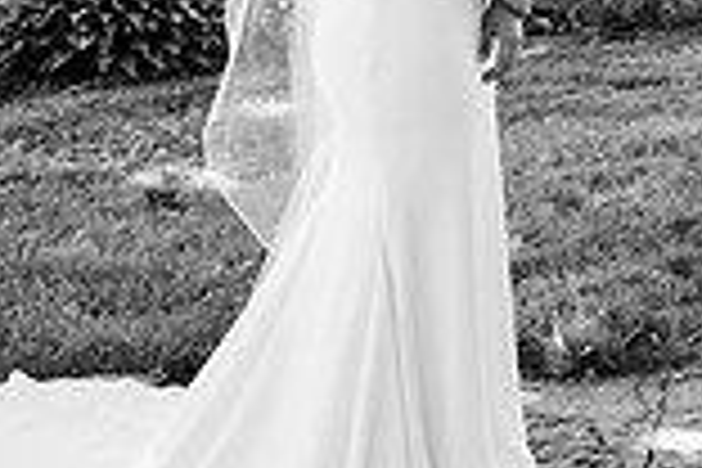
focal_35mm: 89
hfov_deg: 21.1
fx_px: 1735
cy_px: 9
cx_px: 868
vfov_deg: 15.1
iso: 320
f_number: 4
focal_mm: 24
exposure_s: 1/320
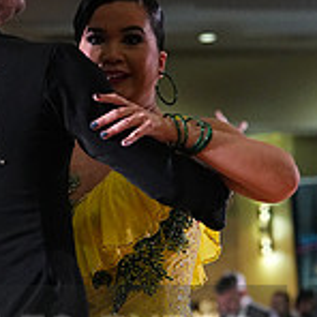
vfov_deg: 5.0
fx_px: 3595
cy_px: 358
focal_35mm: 347
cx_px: -7
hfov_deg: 5.0
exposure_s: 1/400
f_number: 5
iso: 6400
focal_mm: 104
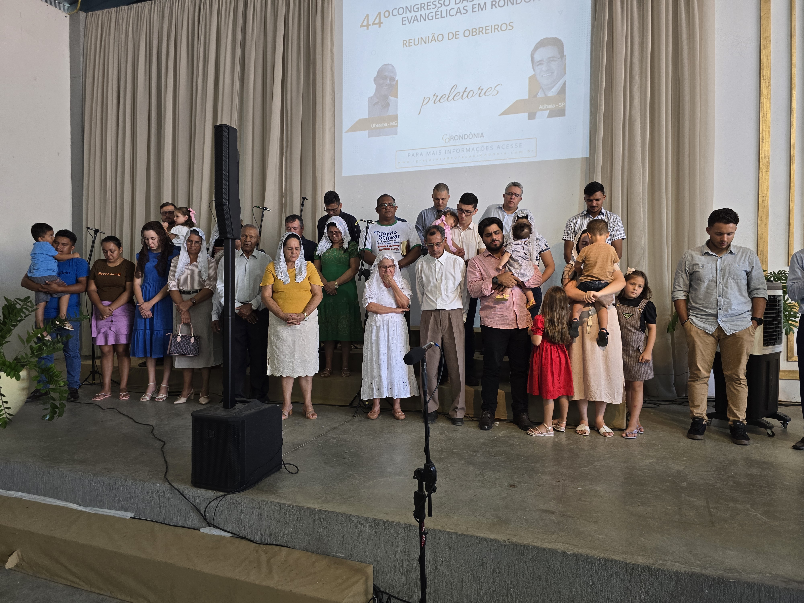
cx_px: 402
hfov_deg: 73.9
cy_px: 302
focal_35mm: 23
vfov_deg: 58.9
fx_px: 534
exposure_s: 1/120
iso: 160
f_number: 1.7
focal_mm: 6.3
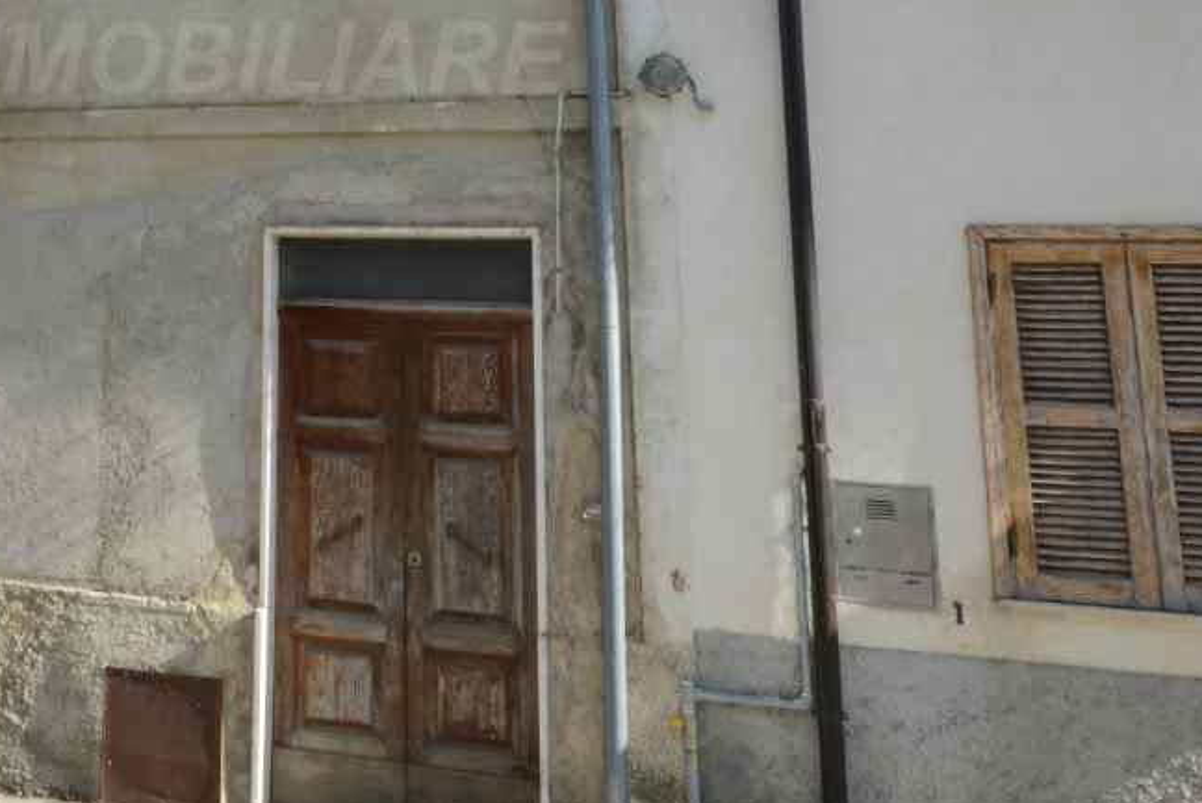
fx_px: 1370
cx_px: 112
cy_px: 94
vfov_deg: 31.3
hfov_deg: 43.2
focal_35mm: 41
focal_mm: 20
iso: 400
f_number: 22
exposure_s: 1/60
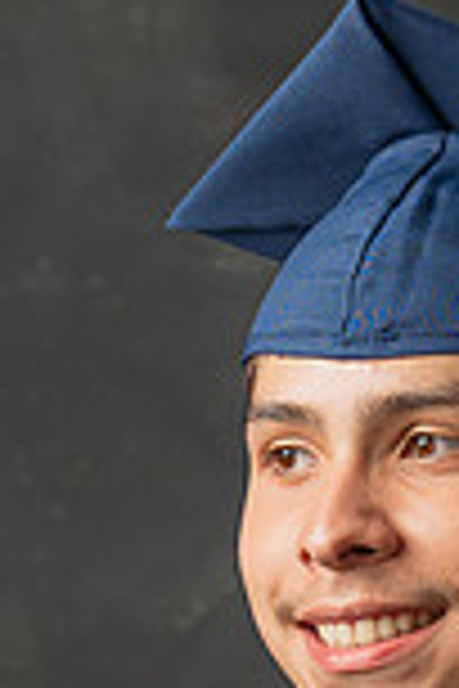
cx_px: 471
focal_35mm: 339
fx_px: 6483
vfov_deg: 6.0
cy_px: 1019
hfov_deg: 4.0
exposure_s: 1/200
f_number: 5
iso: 200
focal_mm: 53
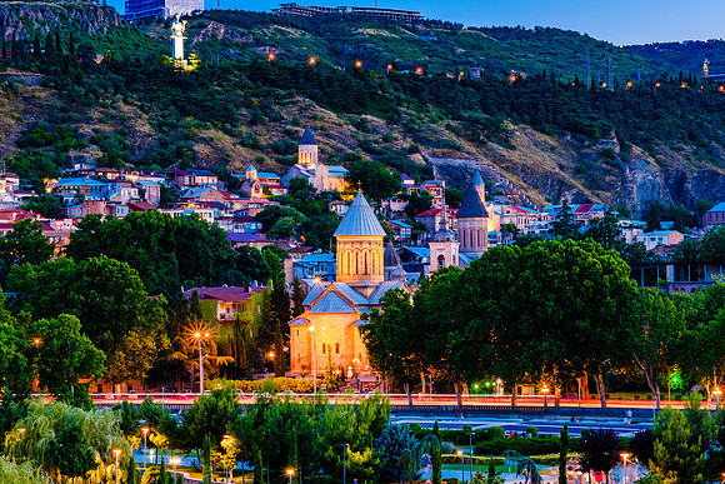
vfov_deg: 14.7
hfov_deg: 21.9
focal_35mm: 93
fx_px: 1872
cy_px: 220
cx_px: 375
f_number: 8
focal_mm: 56
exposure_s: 10
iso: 160
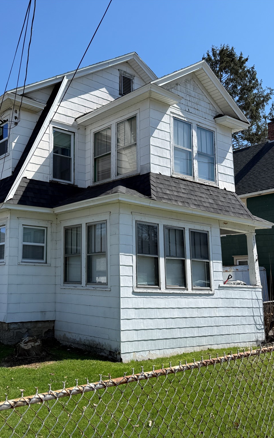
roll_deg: -0.1
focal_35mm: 34
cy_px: 219
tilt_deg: +9.7
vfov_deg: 56.7
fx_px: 406
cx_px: 53
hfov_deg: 36.0
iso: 80
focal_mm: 6.76
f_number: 1.78
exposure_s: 1/3584
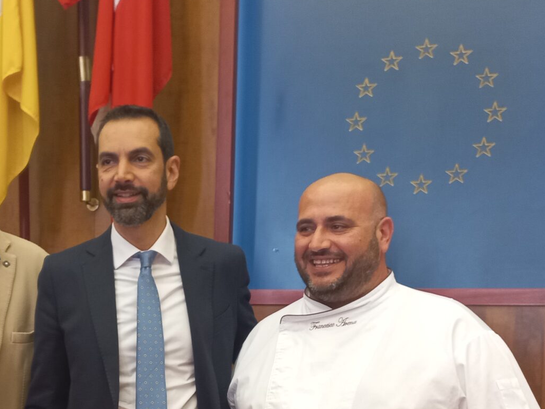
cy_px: 374
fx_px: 976
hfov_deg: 30.8
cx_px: 157
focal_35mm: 62
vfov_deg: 23.0
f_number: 1.8
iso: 200
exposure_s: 1/33.3
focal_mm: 4.6
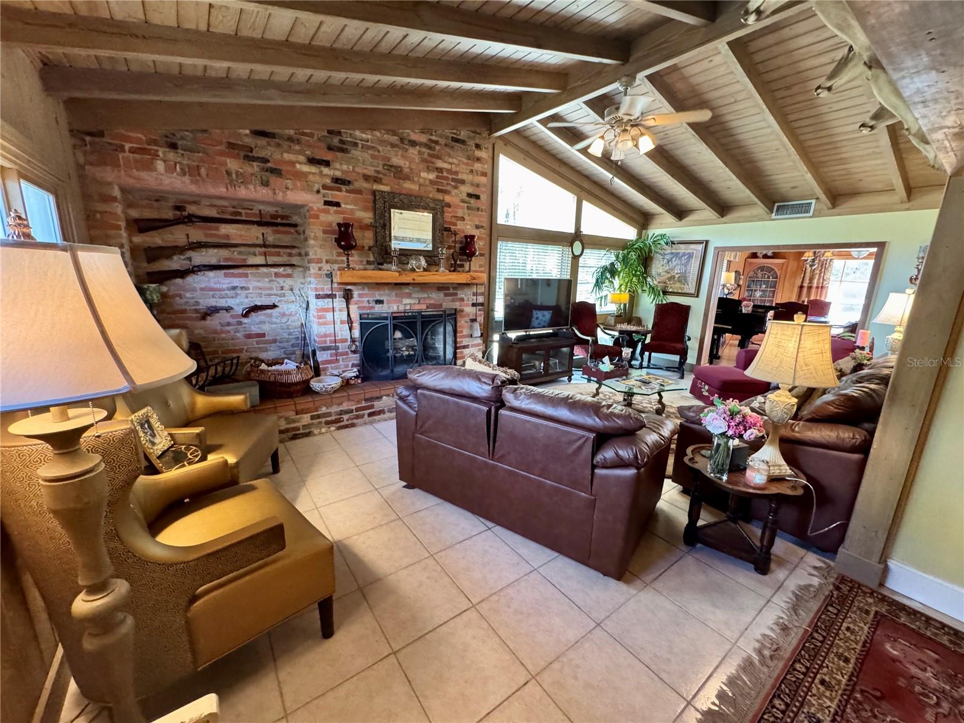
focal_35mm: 14
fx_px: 390
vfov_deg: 85.7
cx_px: 482
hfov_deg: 102.1
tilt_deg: -13.7
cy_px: 362
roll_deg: -1.2
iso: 800
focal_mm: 2.22
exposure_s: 1/60
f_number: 2.2
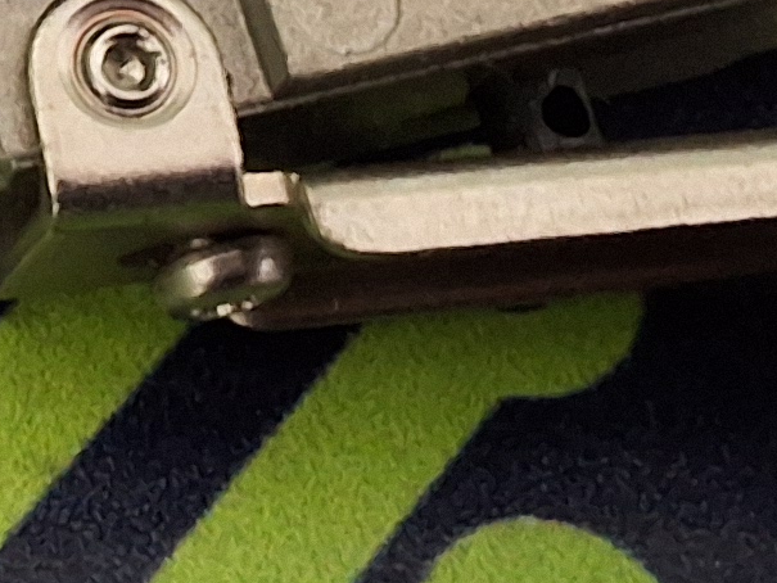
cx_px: -308
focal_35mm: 151
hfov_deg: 12.6
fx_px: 3390
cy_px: -307
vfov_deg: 9.5
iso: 250
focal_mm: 2.91
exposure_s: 1/24
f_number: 1.9
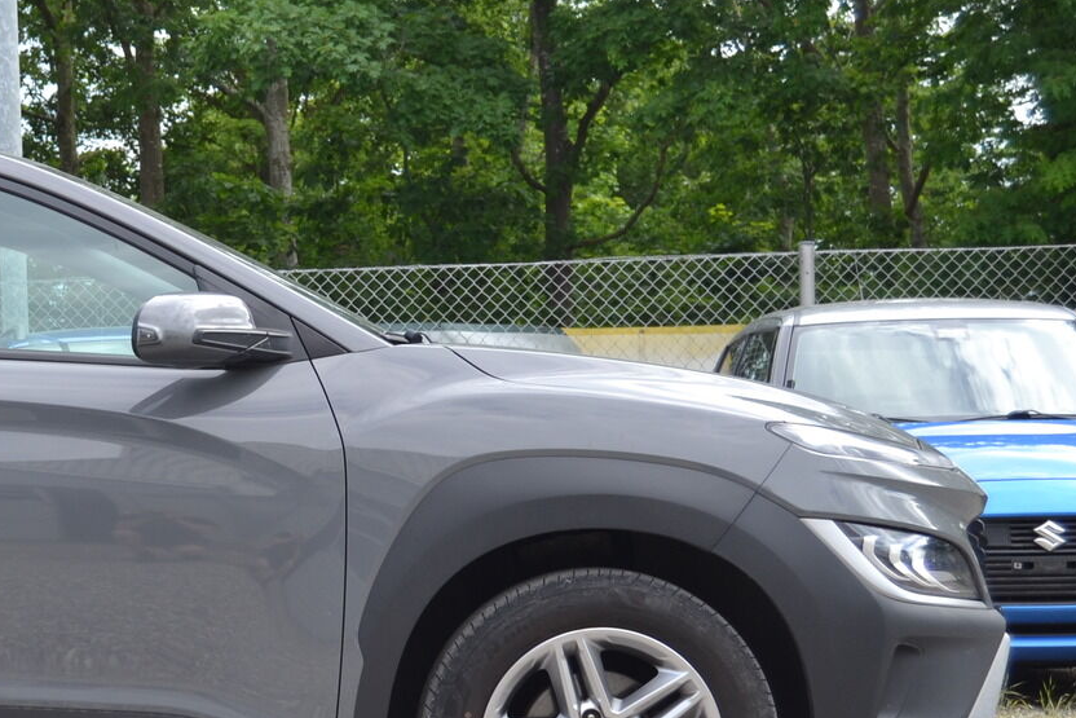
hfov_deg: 21.7
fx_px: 2690
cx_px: -34
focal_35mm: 90
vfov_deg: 15.1
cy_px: 534
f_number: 5.6
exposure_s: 1/160
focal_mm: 26
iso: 100
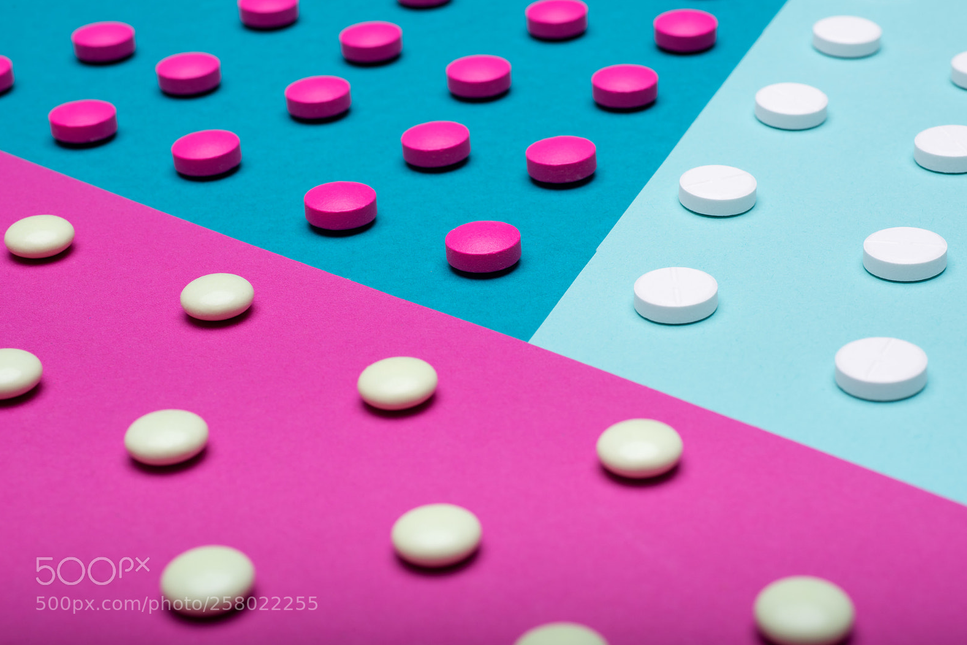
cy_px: 324
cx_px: 488
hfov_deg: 28.5
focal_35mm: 71
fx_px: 1907
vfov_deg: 19.2
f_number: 16
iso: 160
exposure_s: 1/250
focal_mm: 70
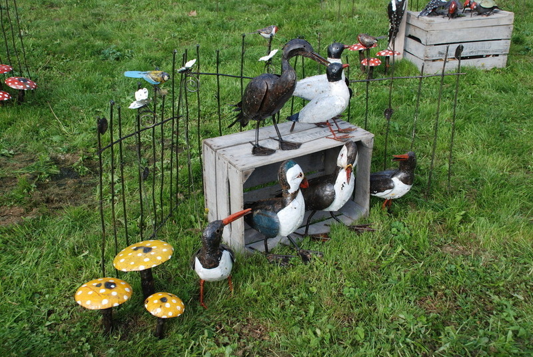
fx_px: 623
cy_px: 178
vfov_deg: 32.0
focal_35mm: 42
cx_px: 266
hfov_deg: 46.3
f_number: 5.6
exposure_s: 1/125
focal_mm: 28
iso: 100
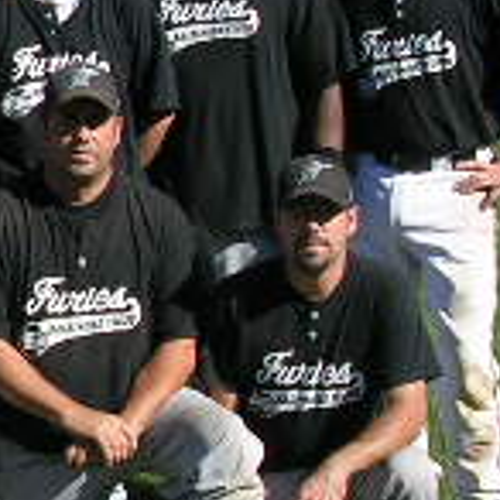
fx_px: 2402
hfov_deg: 11.2
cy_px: 199
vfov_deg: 11.9
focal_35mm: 147
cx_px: -339
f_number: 5.6
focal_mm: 5.8
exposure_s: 1/284
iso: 50
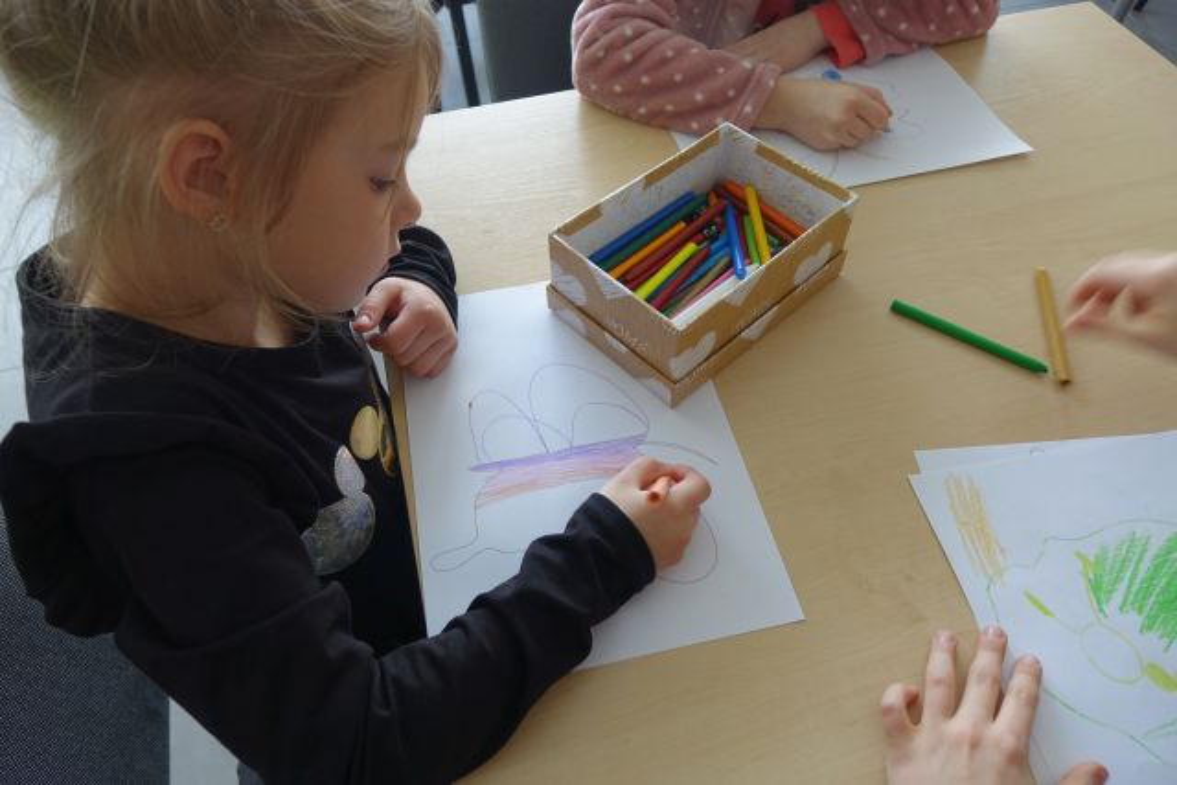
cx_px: 588
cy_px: 392
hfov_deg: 73.7
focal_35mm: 24
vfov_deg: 53.2
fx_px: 785
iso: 125
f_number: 2.8
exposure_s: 1/40
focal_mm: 8.8
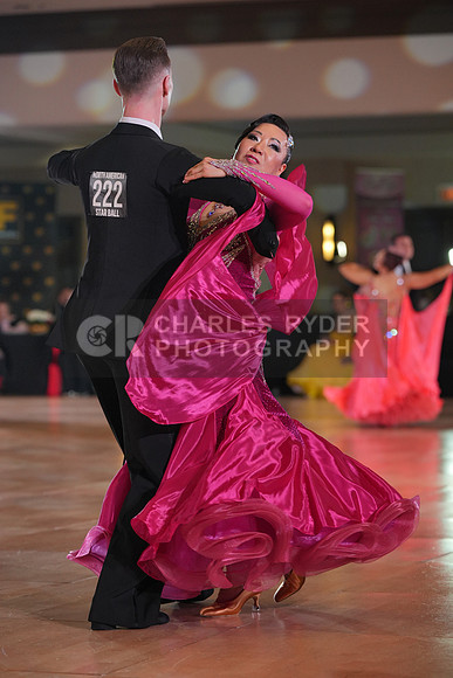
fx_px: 2301
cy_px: 339
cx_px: 226
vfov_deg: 16.8
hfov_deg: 11.2
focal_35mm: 122
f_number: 4
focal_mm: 122
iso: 1600
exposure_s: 1/500
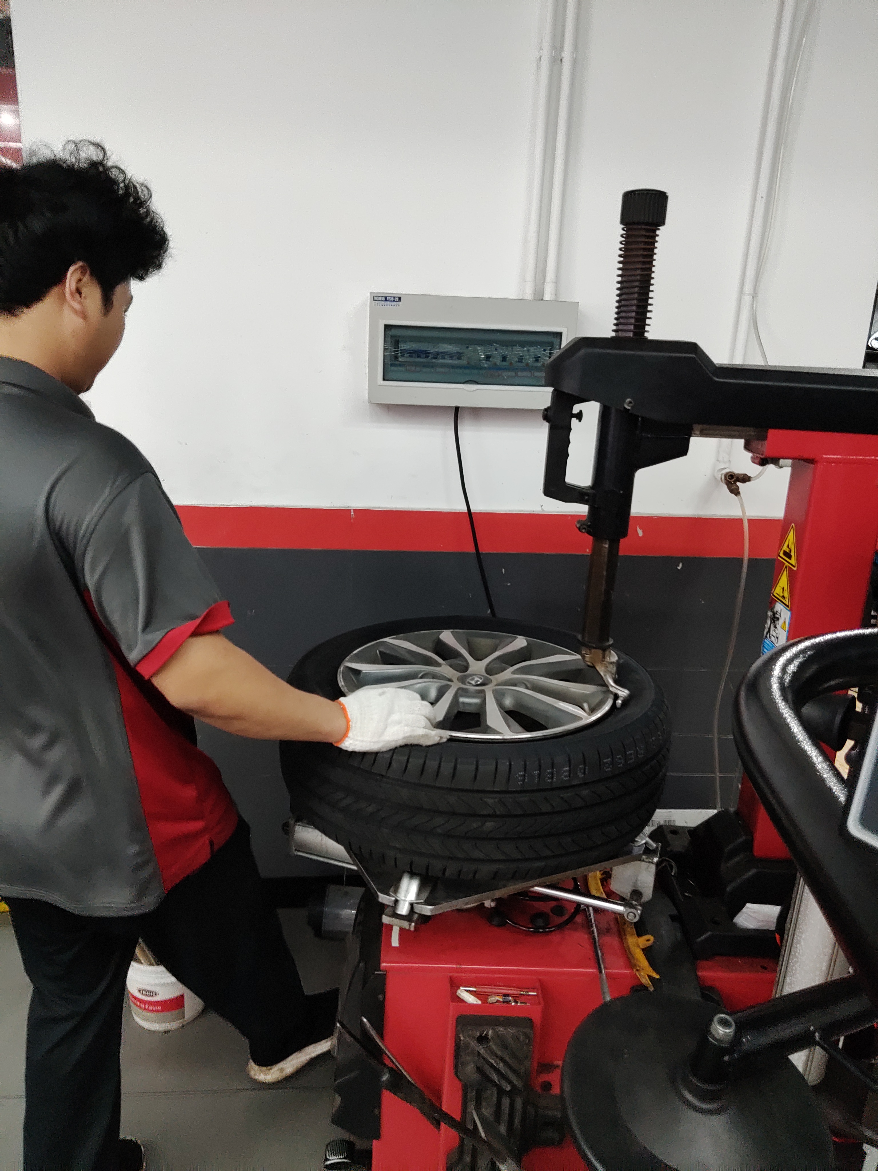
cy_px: 586
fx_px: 879
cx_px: 439
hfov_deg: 53.1
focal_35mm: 26
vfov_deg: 67.3
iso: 938
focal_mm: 4.25
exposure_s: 1/100
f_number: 1.8
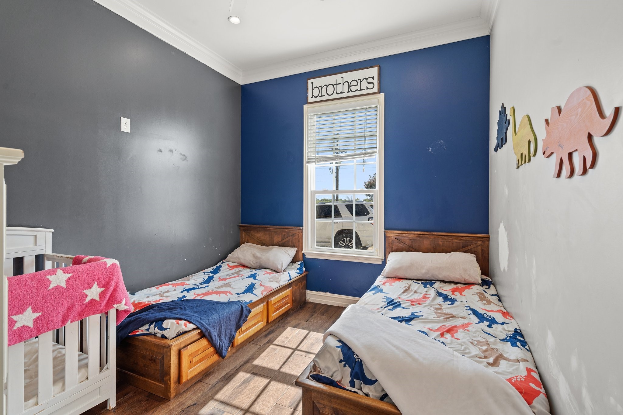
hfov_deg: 96.7
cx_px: 312
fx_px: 277
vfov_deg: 73.7
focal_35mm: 16
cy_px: 208
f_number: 8
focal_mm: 16
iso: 125
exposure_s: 1/4
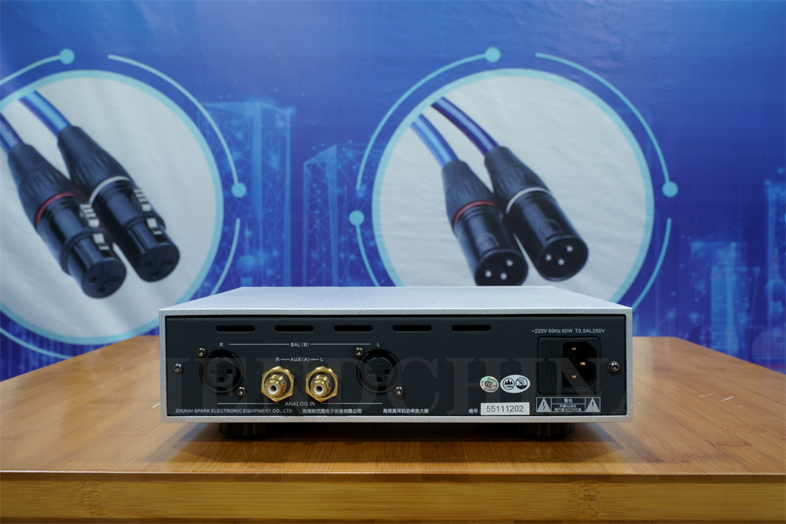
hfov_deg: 51.9
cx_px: 393
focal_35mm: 37
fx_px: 808
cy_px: 262
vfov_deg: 35.9
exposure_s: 1/1.25
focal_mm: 37
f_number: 16
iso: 125
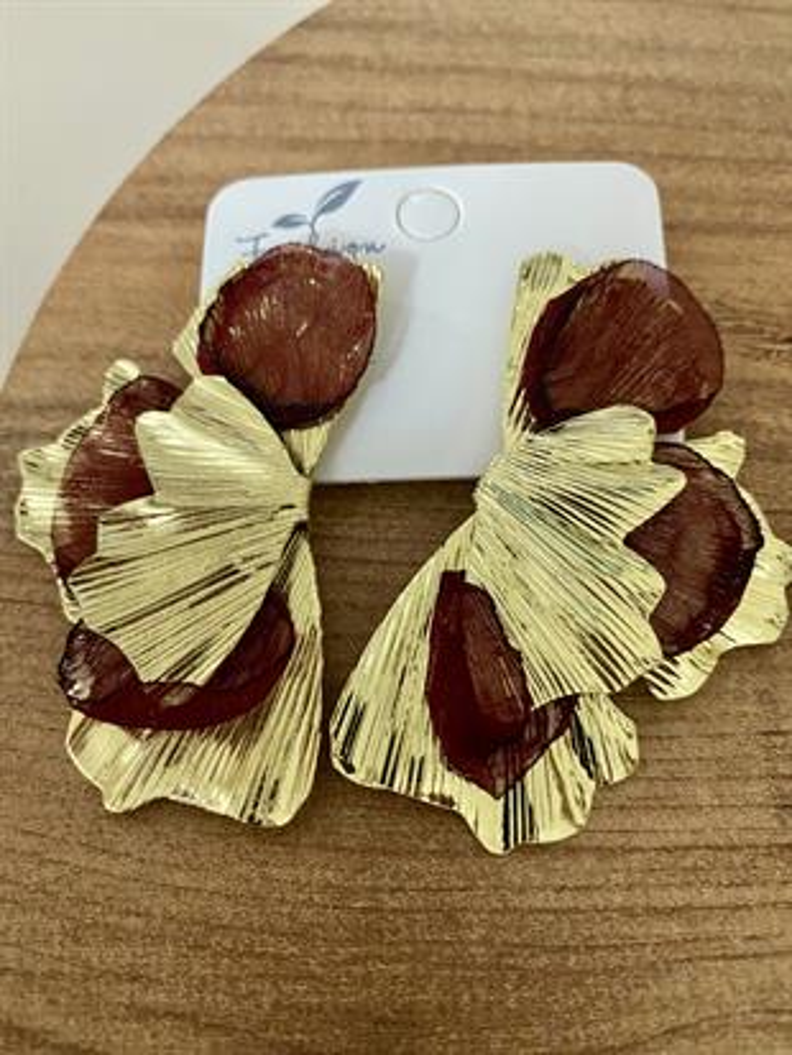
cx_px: 396
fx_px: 762
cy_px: 528
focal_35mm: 25
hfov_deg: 54.9
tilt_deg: -64.9
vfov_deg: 69.4
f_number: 1.8
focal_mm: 4.25
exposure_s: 1/33
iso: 500
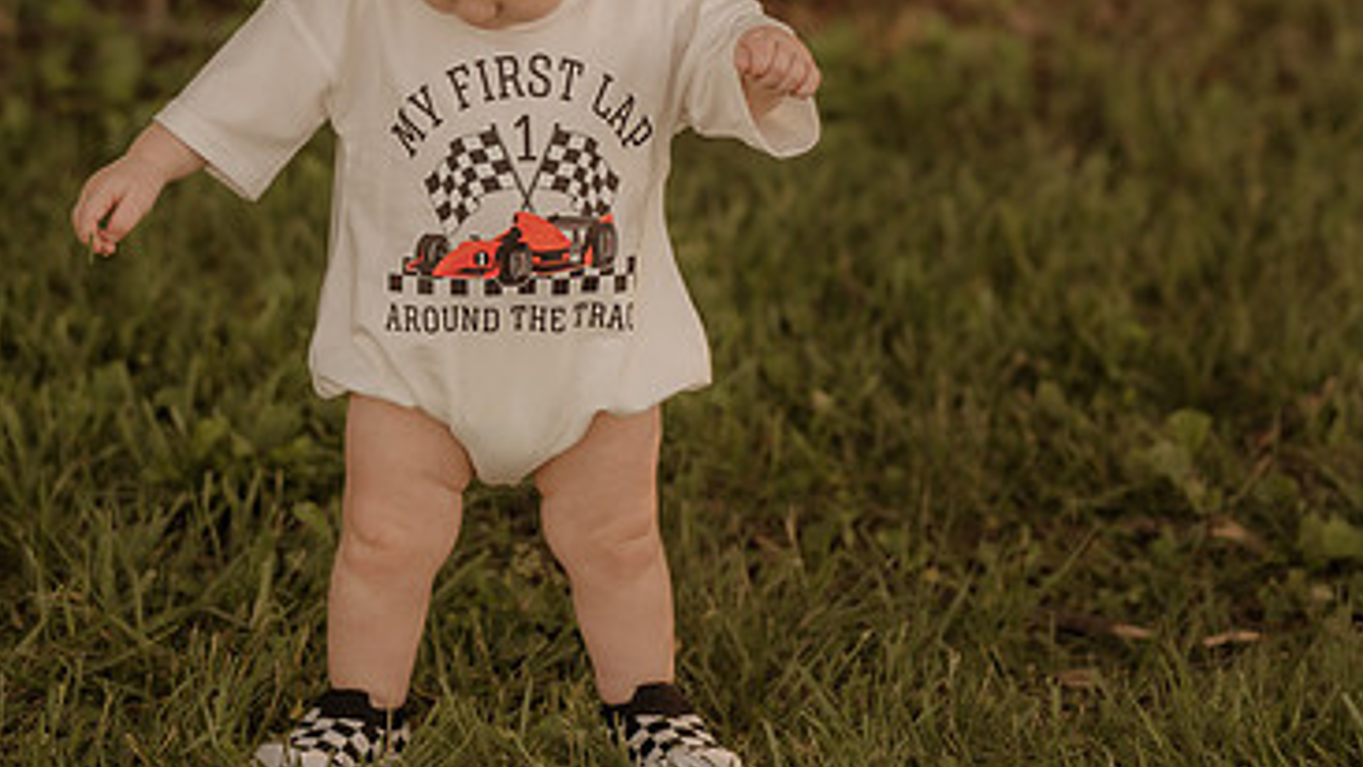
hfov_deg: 14.1
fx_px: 5494
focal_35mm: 152
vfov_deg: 8.0
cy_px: 322
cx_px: 417
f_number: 2
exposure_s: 1/1250
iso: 250
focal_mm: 85
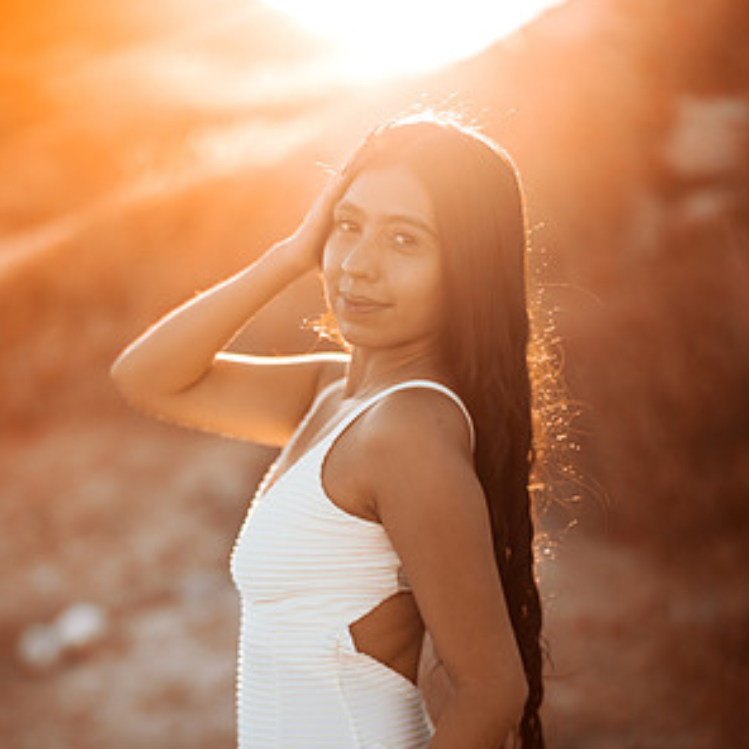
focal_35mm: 75
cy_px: 536
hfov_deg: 23.1
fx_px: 1836
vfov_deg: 22.9
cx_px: 372
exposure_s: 1/3200
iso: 80
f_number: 1.4
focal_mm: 58
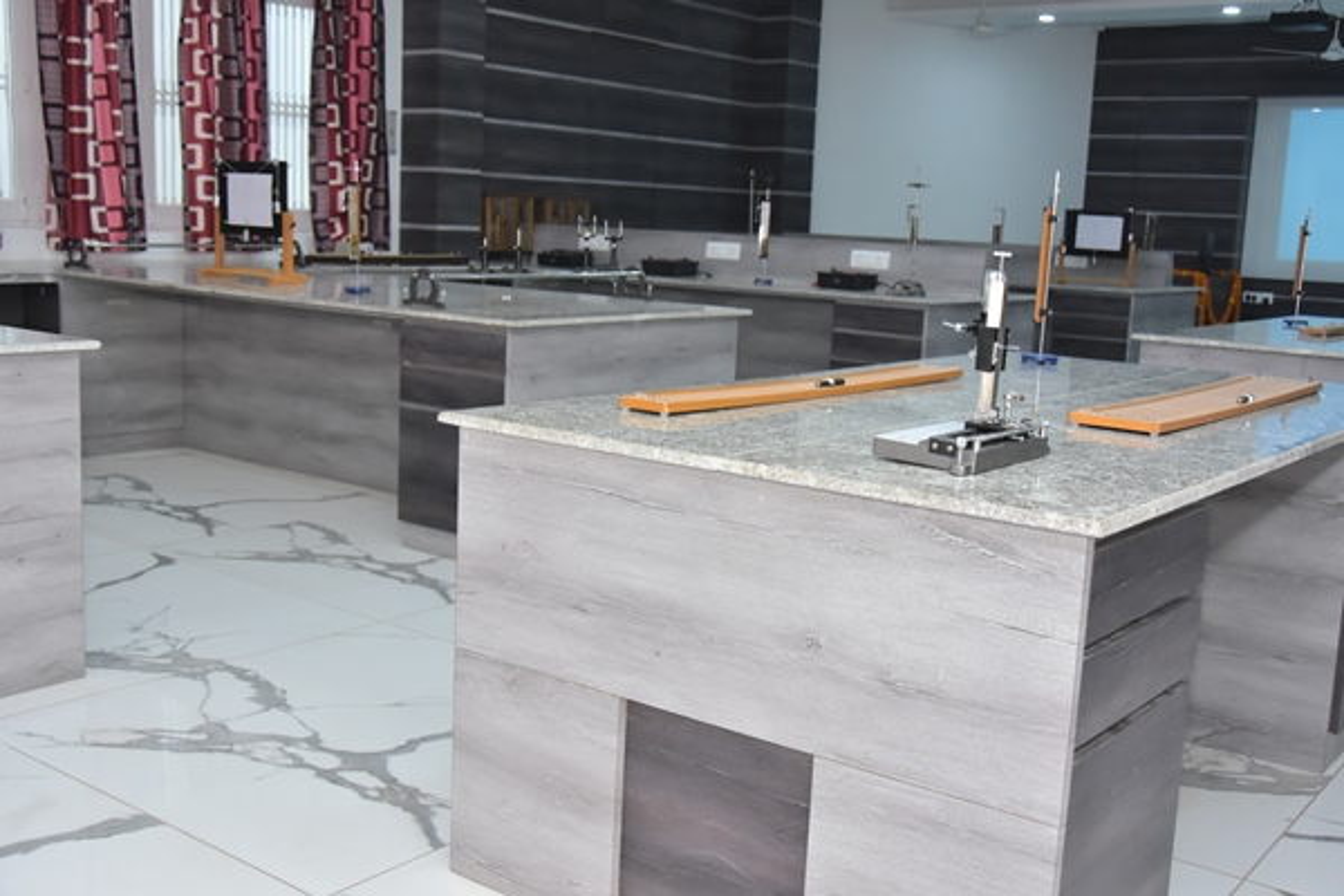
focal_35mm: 38
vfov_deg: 35.5
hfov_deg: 51.3
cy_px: 448
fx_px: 1400
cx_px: 672
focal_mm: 25
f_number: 5.6
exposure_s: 1/125
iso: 1000
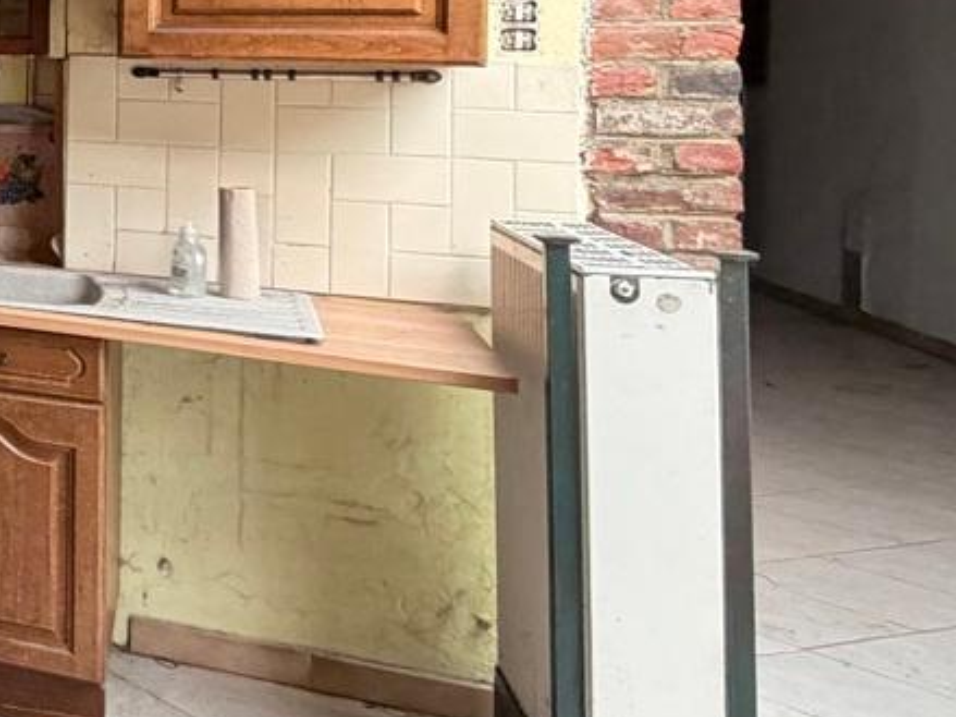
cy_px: 35
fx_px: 1408
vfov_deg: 27.2
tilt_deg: +0.4
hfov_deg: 24.1
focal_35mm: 51
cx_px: -645
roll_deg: -0.6
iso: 320
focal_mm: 2.22
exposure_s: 1/104
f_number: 2.2
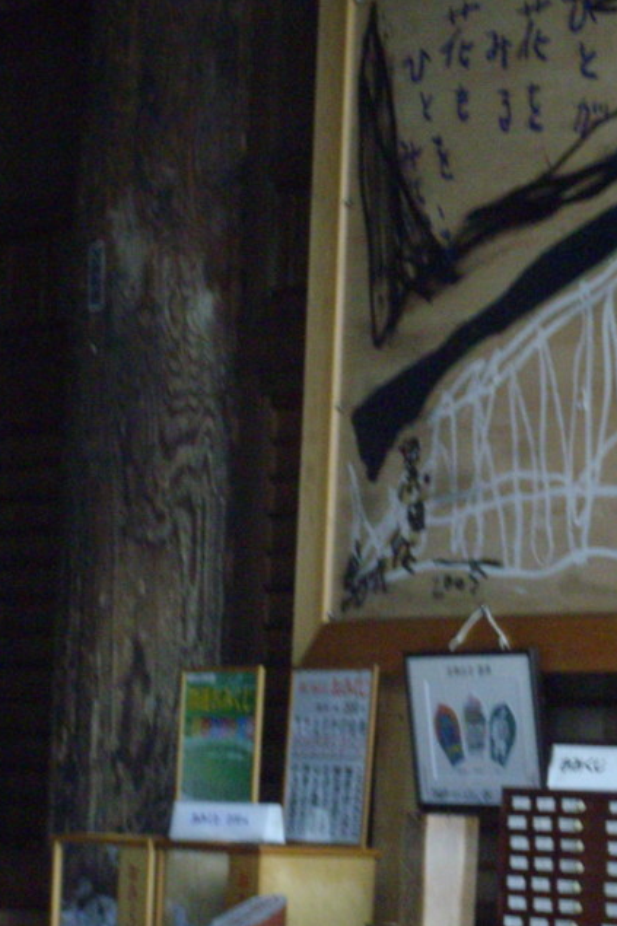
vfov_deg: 13.2
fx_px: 4012
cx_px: 528
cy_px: 464
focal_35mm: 156
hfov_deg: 8.8
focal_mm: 18.6
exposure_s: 1/20
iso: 400
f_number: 5.2
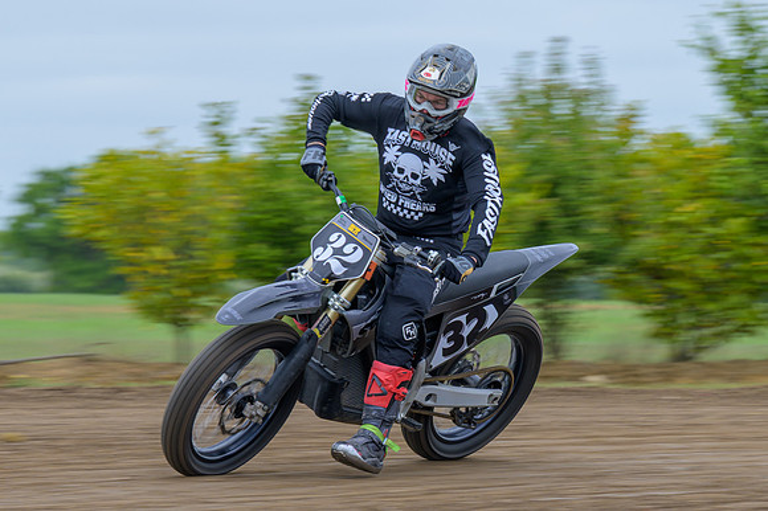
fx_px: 5693
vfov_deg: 5.1
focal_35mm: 267
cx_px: 260
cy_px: 289
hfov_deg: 7.7
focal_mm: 135
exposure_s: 1/125
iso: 100
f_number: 8
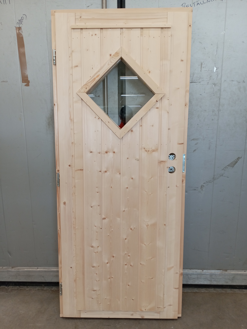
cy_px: 164
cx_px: 124
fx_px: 257
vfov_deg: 65.3
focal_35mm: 27
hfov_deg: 51.4
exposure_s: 1/25
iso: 332
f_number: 1.8
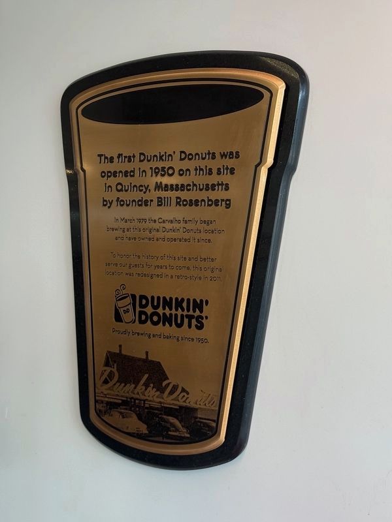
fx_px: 725
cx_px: 196
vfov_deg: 39.7
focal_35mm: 48
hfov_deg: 30.3
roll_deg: -2.9
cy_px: 261
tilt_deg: -0.2
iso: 100
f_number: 1.78
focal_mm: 6.76
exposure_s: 1/240
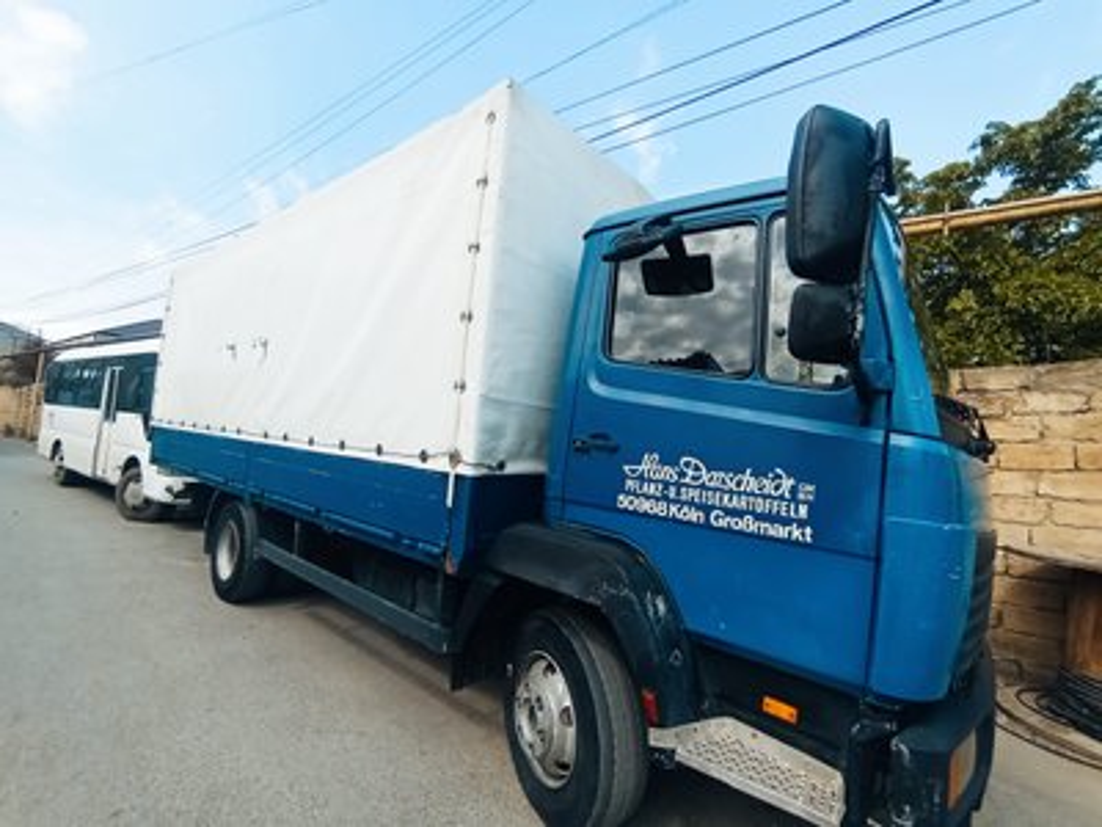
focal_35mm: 16
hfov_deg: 94.5
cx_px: 551
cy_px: 414
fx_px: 509
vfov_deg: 78.1
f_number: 2.2
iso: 50
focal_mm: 1.65
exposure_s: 1/817
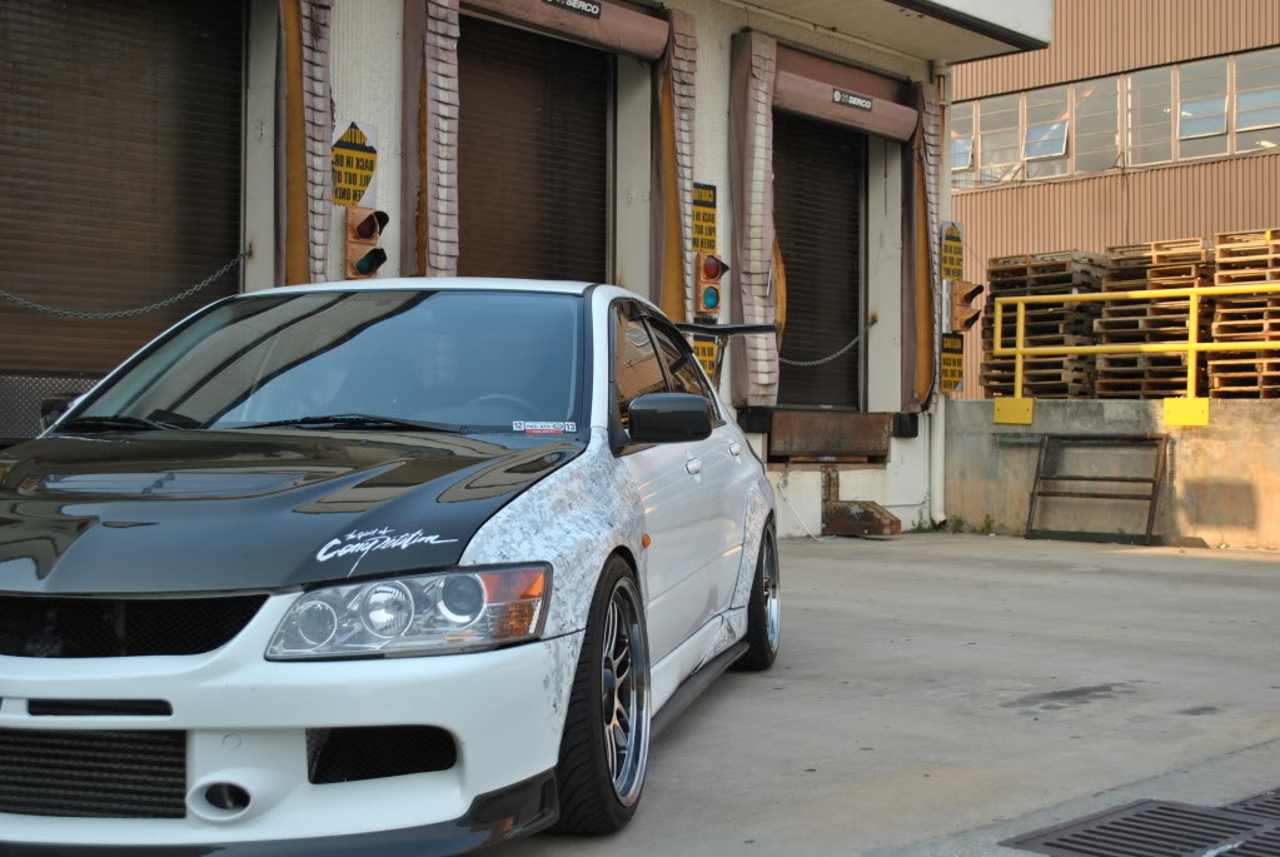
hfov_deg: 44.9
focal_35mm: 44
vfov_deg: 30.9
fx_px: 1549
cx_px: 640
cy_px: 428
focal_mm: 29
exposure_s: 1/500
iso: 200
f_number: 4.5
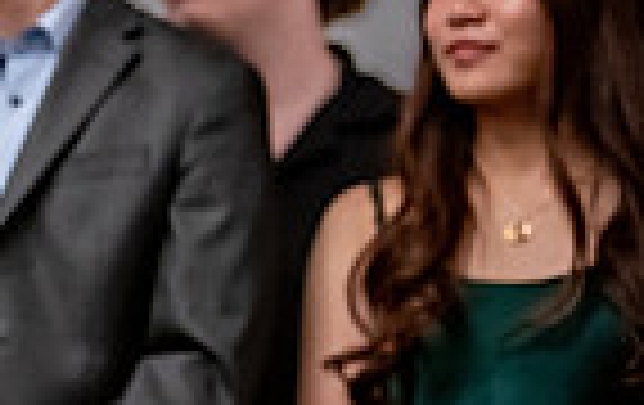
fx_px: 4010
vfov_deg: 5.8
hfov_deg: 8.7
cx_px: -603
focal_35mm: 228
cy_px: 261
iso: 1600
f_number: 1.6
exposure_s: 1/320
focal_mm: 50
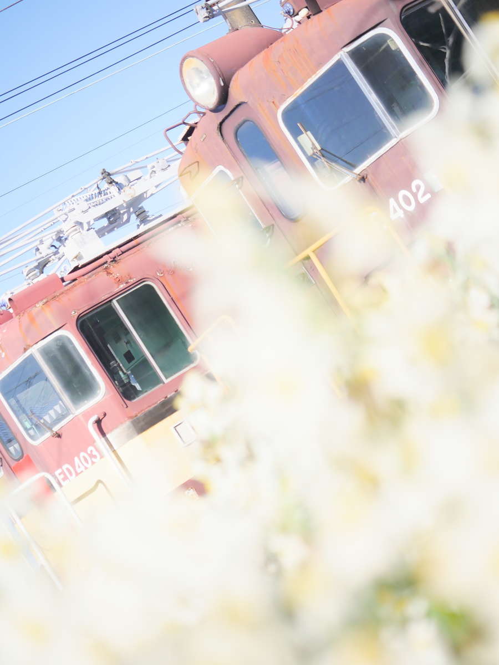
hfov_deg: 15.7
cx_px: 250
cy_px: 332
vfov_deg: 20.9
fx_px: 1807
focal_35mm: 94
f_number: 4.7
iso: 320
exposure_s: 1/2500
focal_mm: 47
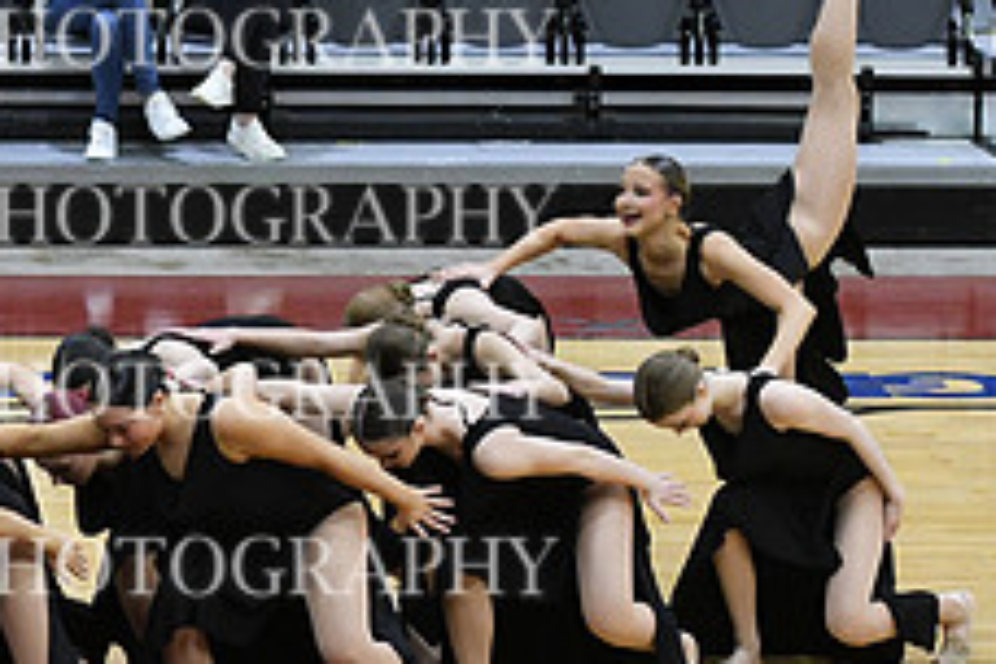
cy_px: 478
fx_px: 7386
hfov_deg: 7.7
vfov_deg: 5.1
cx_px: -74
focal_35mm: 267
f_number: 3.5
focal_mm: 70
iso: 4000
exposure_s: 1/400
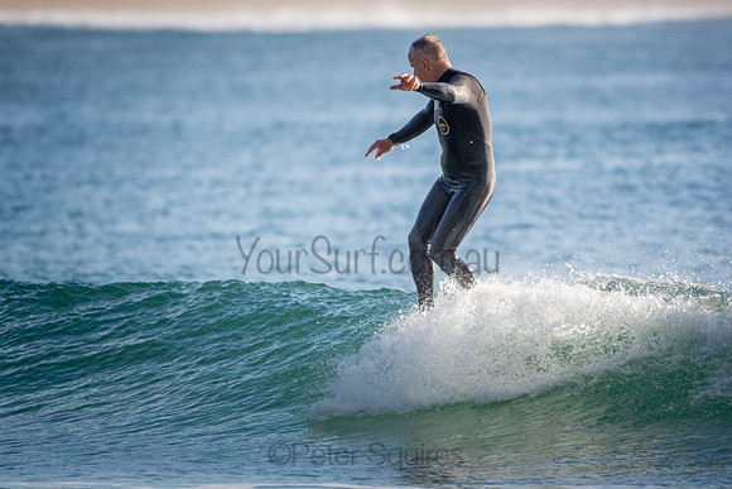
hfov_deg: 2.7
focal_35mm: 750
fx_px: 15253
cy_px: 244
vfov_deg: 1.8
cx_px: 366
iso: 280
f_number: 5.6
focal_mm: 500
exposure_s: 1/1250
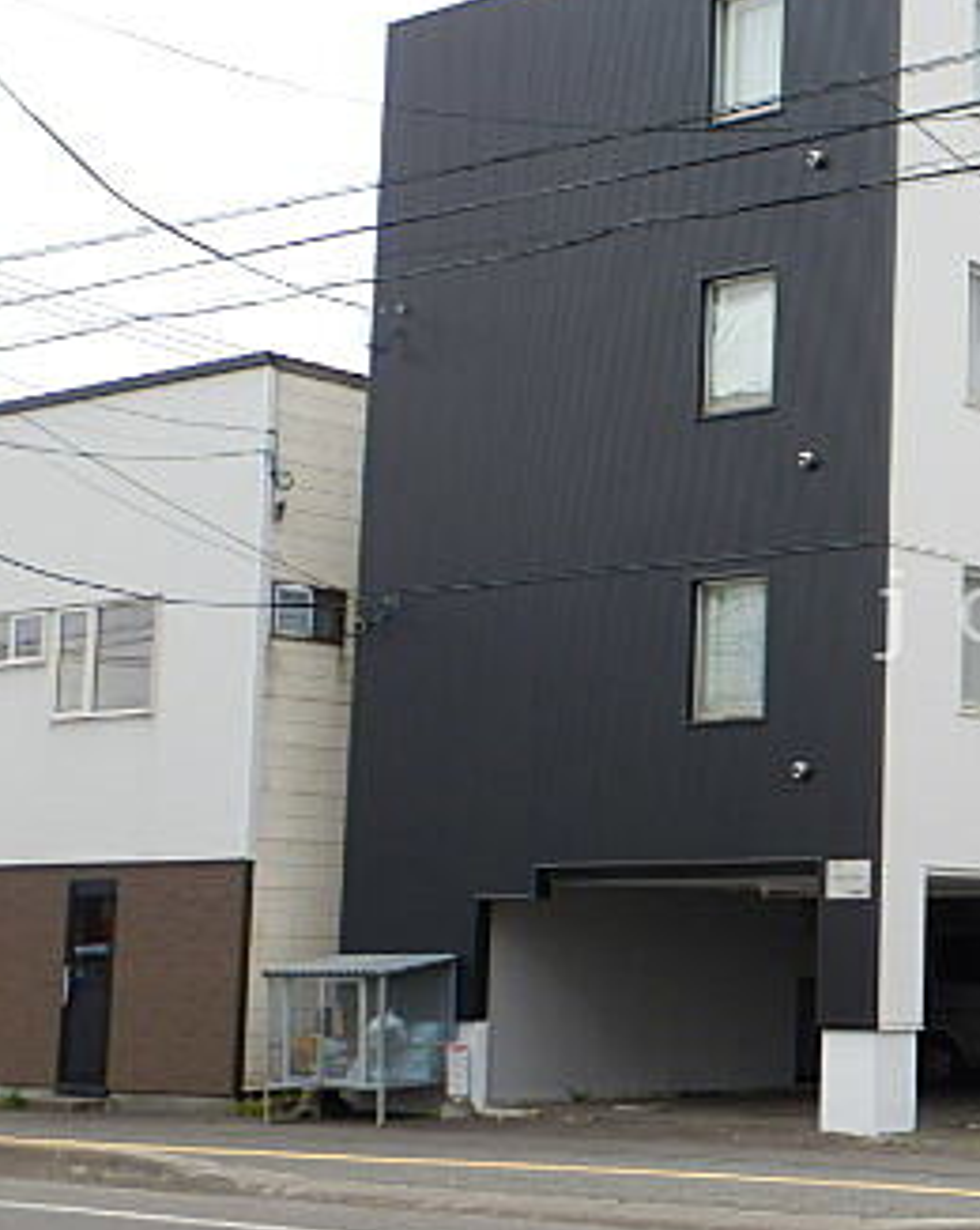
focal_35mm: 71
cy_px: 615
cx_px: 1131
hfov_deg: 20.3
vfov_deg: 26.8
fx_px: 2579
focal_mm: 6.6
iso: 125
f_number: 4.2
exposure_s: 1/320
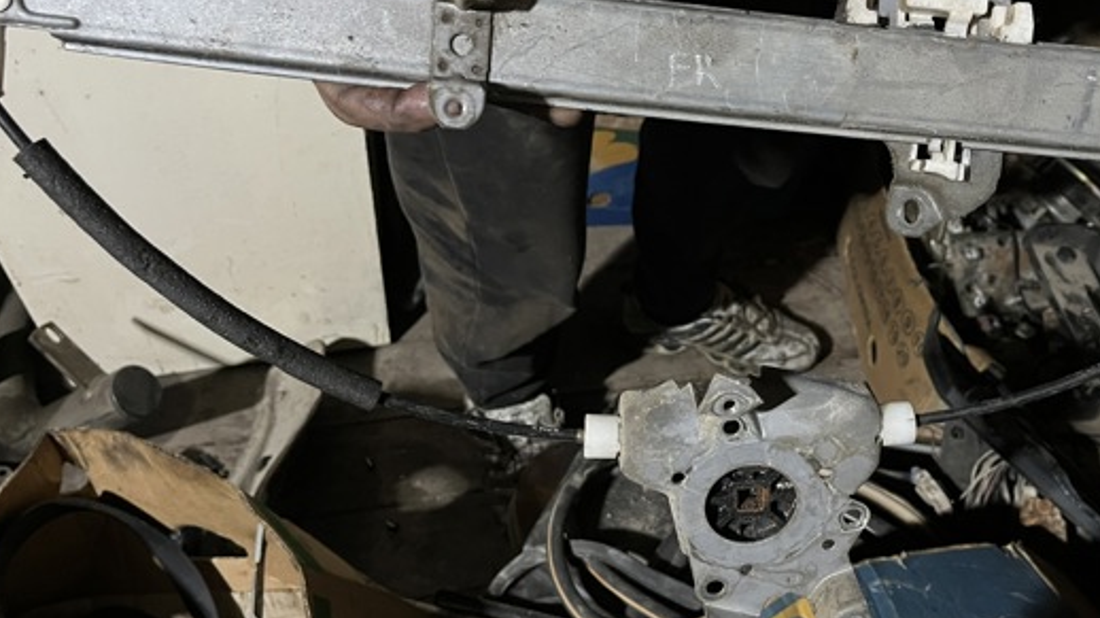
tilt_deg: -51.1
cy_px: 287
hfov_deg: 56.3
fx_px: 1021
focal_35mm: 35
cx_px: 654
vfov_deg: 33.7
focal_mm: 5.1
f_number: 1.6
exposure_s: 1/25
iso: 640
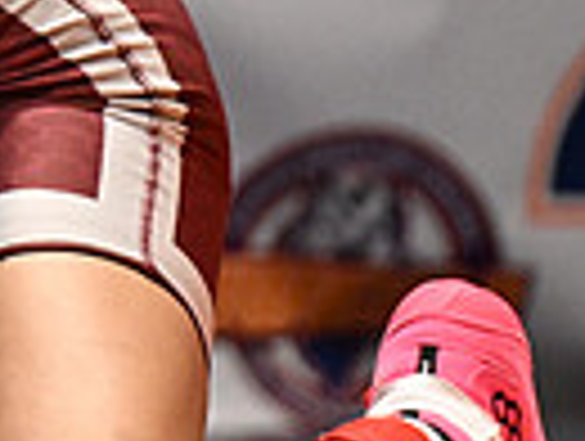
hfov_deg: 1.5
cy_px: -191
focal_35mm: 1286
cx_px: -716
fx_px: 21773
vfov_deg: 1.2
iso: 3600
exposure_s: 1/767
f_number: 2.8
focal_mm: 200
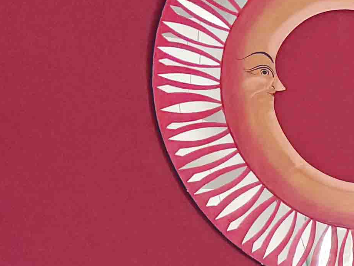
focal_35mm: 149
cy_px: 359
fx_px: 1524
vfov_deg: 9.7
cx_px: 950
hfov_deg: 10.6
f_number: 1.78
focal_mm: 6.76
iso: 80
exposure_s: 1/179
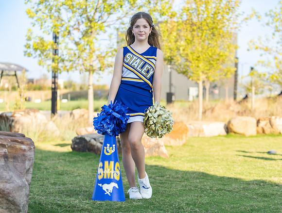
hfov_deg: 24.0
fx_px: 662
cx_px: 154
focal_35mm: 81
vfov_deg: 18.3
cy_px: 113
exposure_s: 1/400
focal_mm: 70
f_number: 3.2
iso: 100
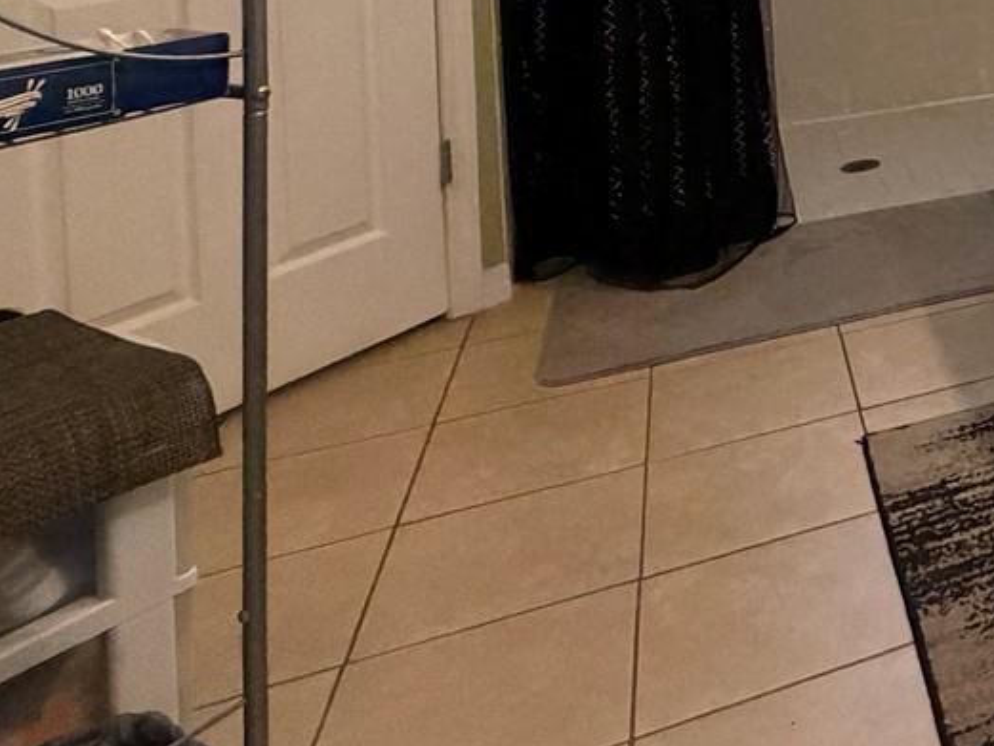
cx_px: 1387
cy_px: -198
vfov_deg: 28.3
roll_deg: +0.7
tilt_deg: -2.7
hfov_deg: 30.7
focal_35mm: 43
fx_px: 1235
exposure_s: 1/60
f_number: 2.2
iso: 500
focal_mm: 2.22
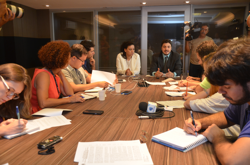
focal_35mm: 36
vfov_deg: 36.7
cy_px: 82
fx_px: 249
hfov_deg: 53.2
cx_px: 125
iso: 800
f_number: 4.5
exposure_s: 1/50
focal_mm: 24
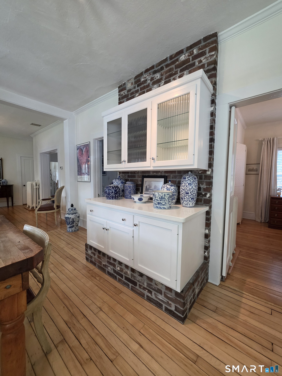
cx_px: 141
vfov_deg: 106.2
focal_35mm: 13
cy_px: 188
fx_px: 141
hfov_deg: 89.9
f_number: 1.9
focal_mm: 2.2
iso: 200
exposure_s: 1/120
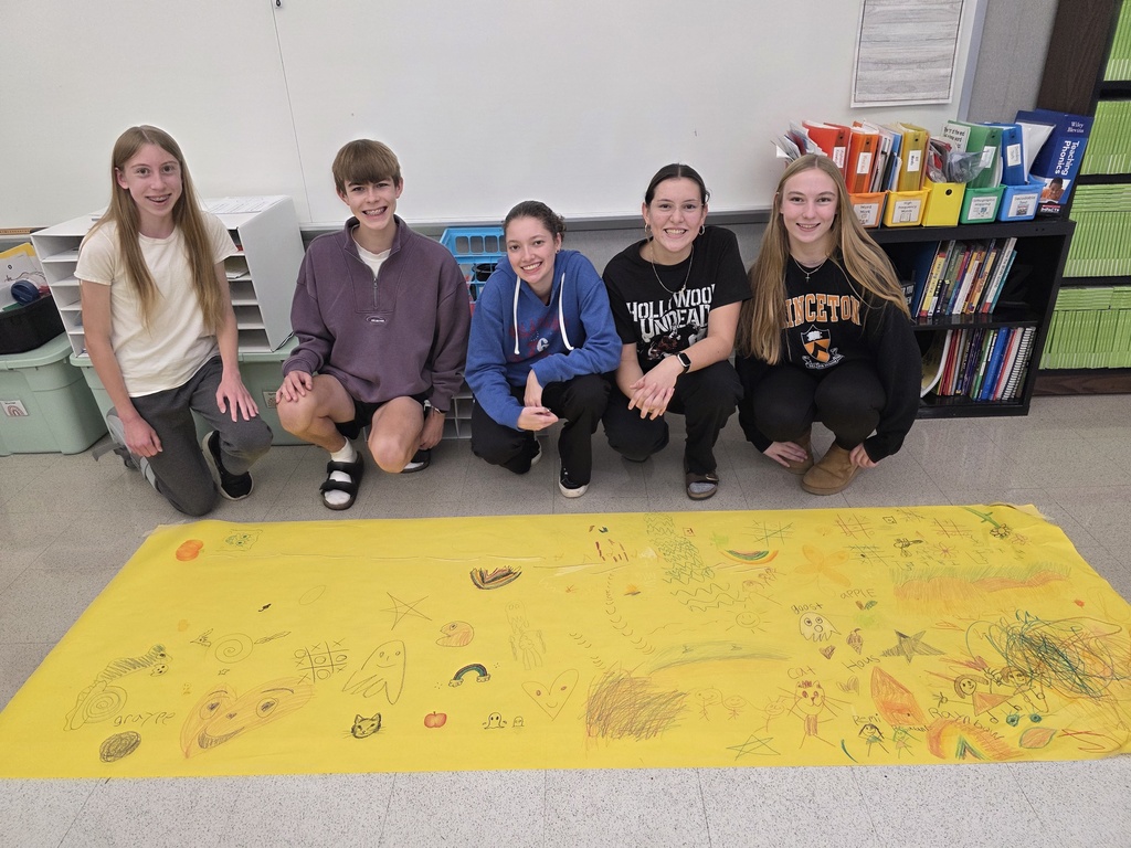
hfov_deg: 73.9
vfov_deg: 58.9
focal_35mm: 23
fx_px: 751
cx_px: 566
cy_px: 424
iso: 250
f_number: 1.7
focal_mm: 6.3
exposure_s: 1/120
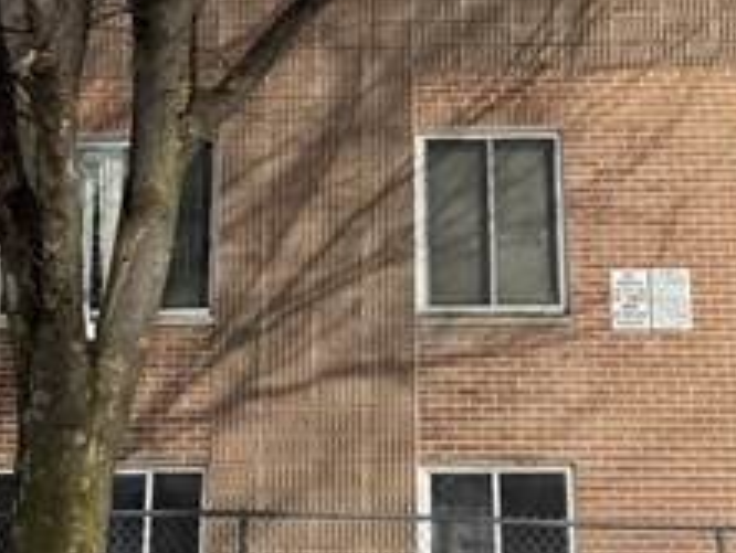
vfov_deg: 17.0
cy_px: -109
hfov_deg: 23.5
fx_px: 1767
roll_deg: +0.5
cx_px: 404
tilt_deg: +17.0
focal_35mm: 83
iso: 80
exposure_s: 1/4975
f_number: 1.78
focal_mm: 6.76
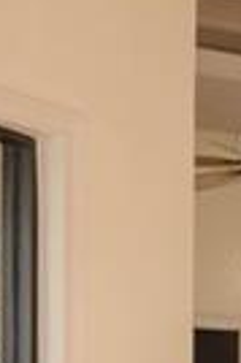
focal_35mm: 137
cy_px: 451
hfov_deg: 6.4
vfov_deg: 14.5
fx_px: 1379
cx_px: 1156
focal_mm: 12
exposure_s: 1/3
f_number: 9
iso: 200
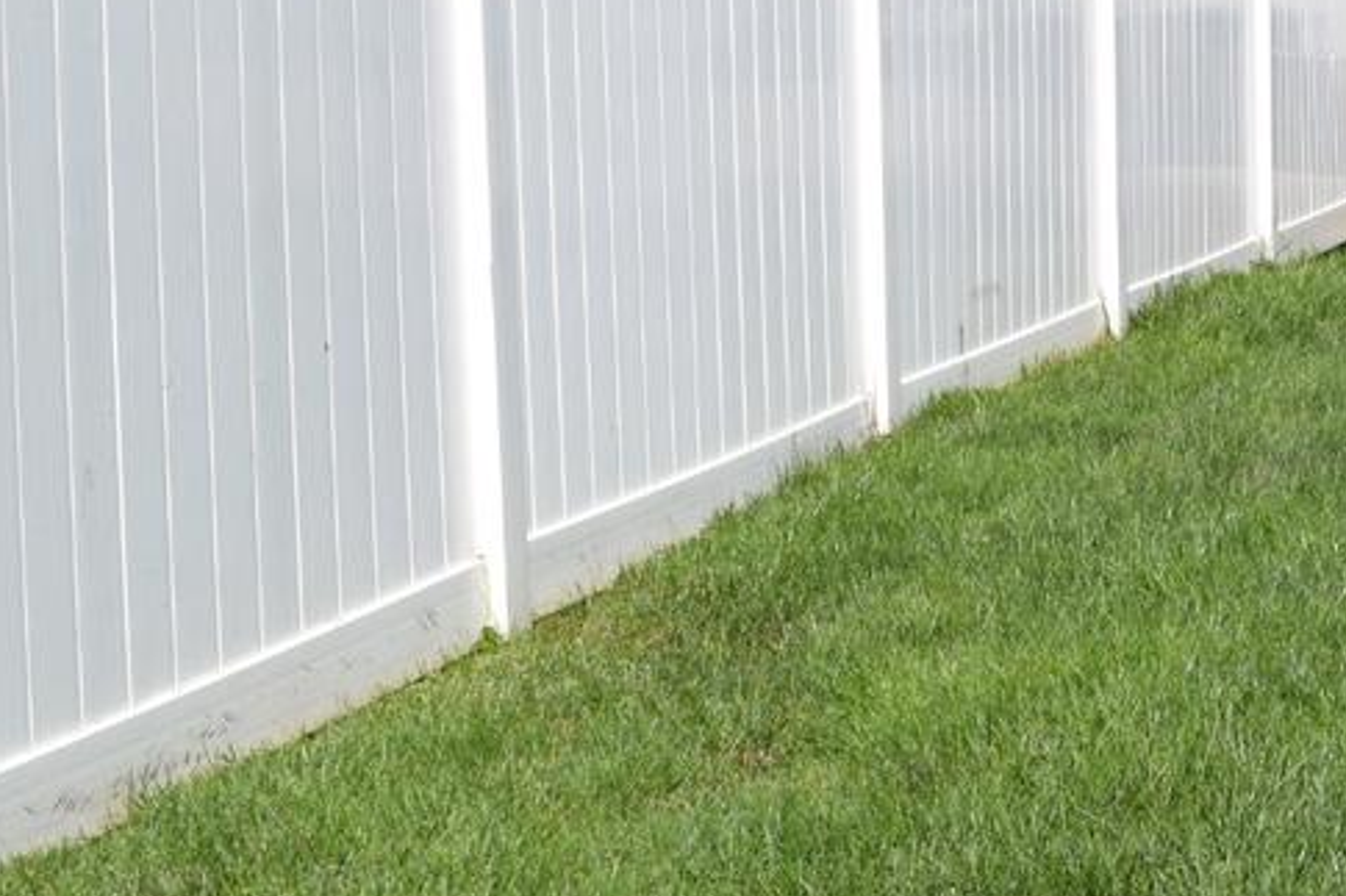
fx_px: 3663
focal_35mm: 98
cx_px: 1848
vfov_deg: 13.9
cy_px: 186
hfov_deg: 19.0
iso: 200
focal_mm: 22
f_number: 10
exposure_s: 1/400
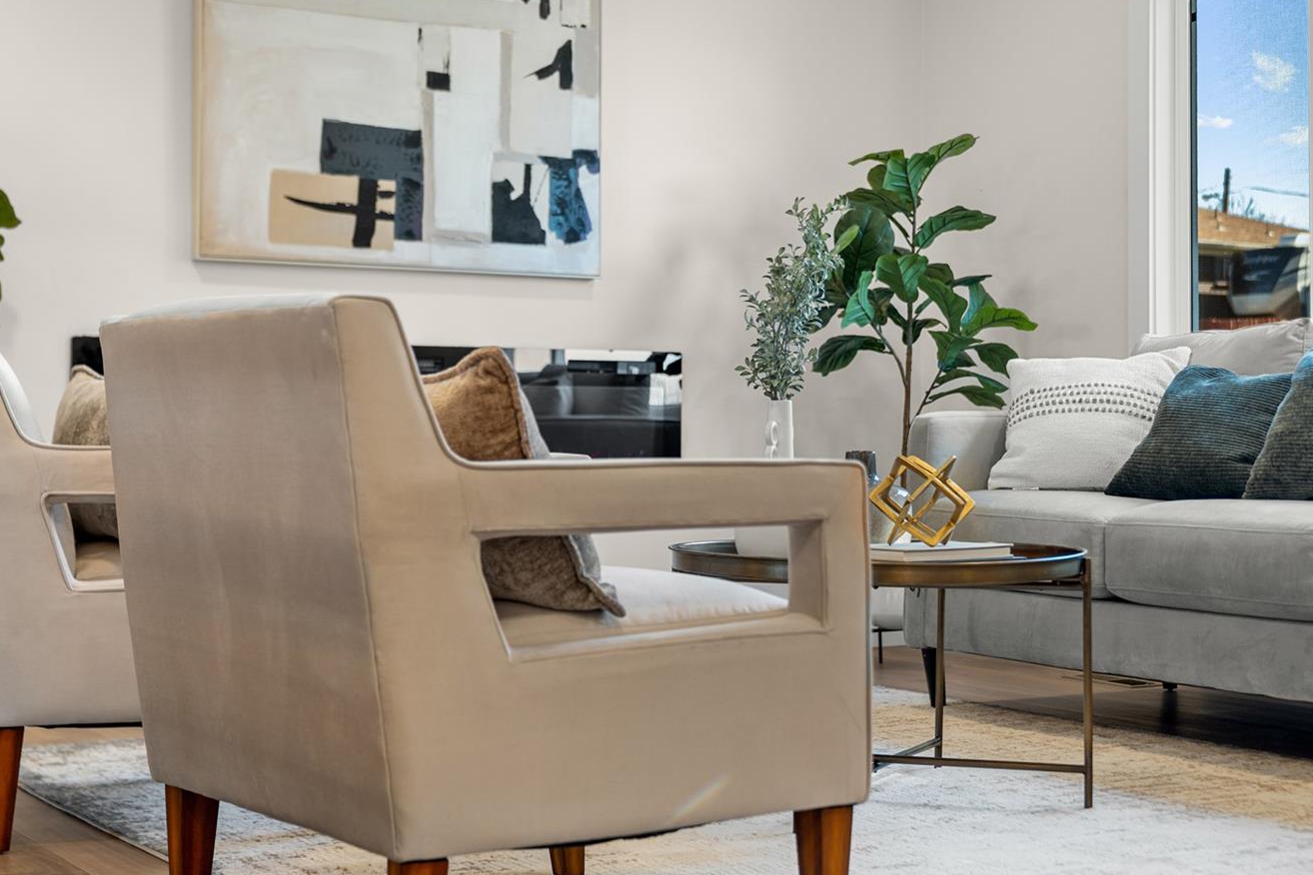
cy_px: 409
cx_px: 720
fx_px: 2042
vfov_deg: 24.2
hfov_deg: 35.6
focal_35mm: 56
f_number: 3.2
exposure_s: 1/60
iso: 640
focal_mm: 46
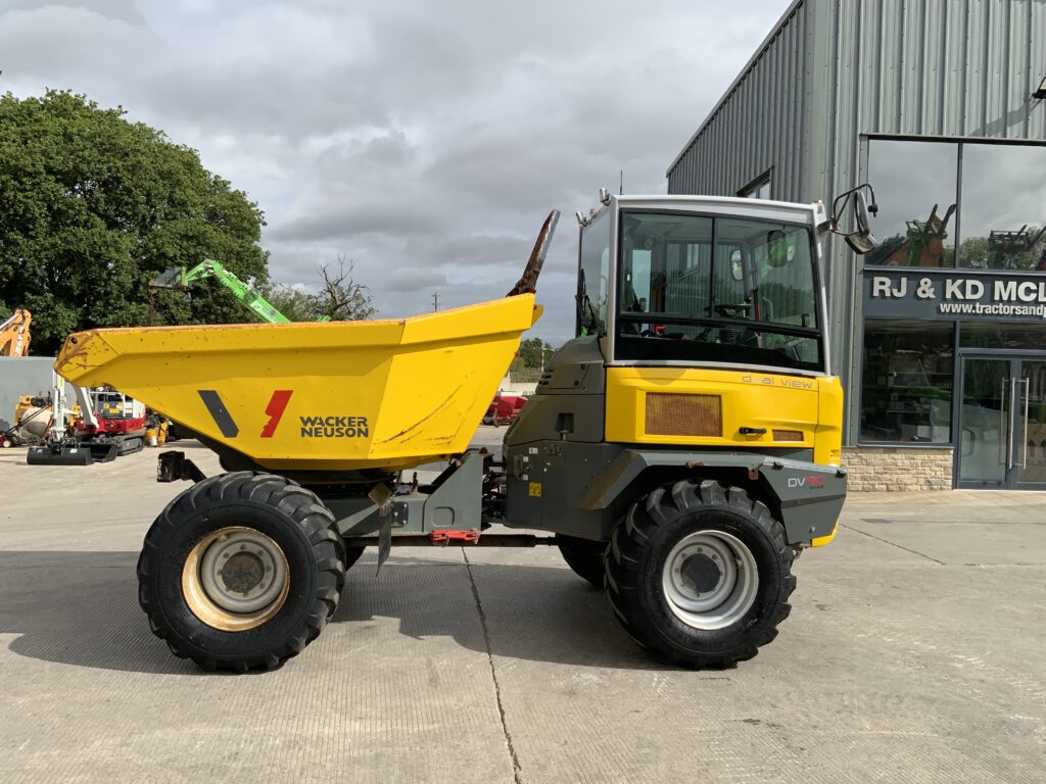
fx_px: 876
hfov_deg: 61.7
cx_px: 523
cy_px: 392
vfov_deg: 48.2
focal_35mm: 29
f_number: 1.8
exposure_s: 1/2538
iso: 16
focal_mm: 3
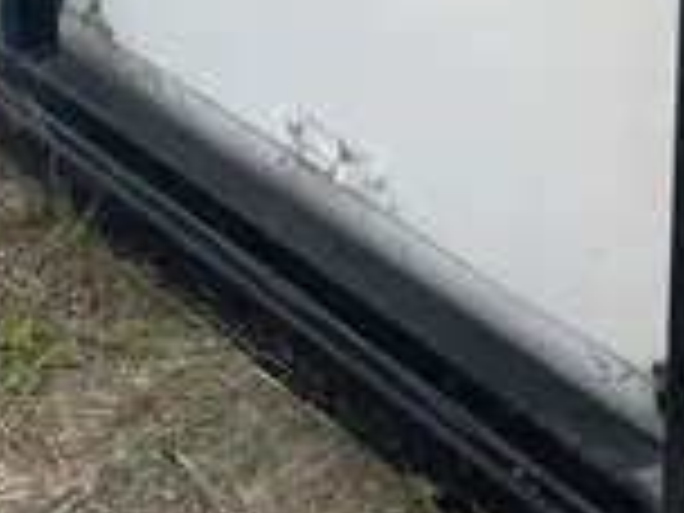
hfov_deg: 20.5
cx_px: 594
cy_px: -335
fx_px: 1857
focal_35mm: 94
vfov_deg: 14.3
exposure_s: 1/2451
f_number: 1.6
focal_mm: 4.2
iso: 32
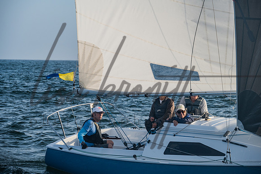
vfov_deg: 9.5
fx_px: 1051
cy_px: 87
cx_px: 130
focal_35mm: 145
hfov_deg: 14.2
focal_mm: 145
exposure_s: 1/640
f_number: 8
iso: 400
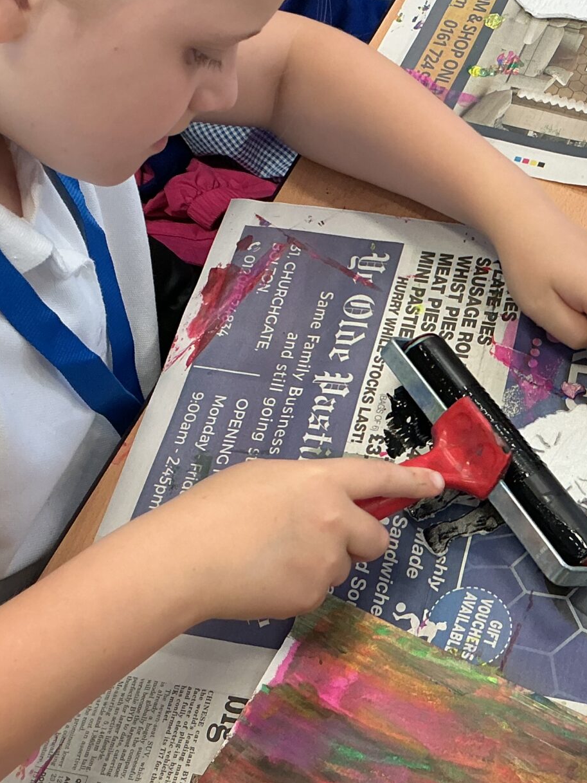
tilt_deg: -54.4
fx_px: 1379
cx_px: 462
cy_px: 368
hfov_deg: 23.7
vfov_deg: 31.7
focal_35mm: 61
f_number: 1.8
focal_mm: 3
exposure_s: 1/60
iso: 64
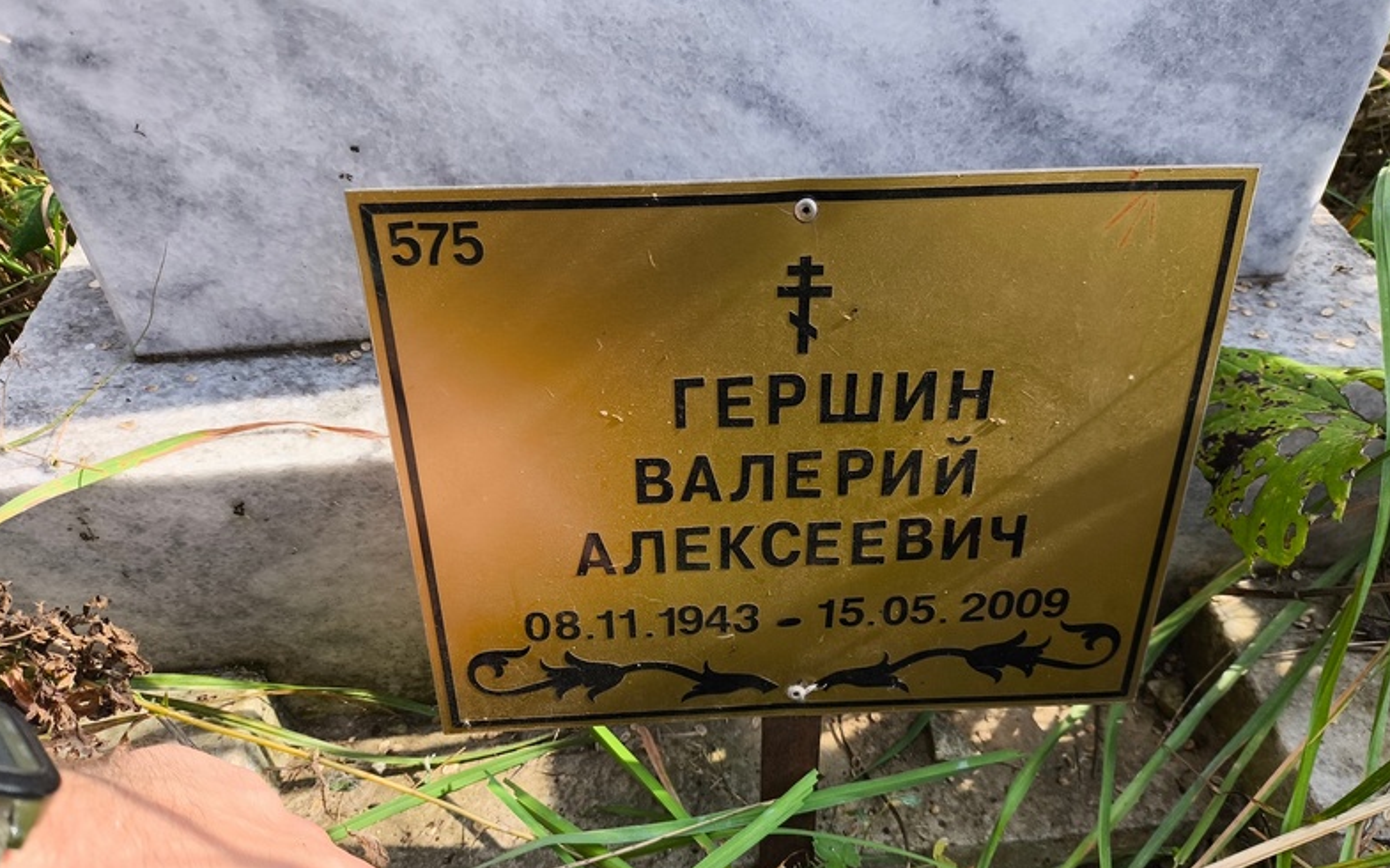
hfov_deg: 68.4
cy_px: 501
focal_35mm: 27
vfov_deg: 45.8
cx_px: 702
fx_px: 1022
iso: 50
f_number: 1.7
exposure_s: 1/763
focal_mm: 4.71
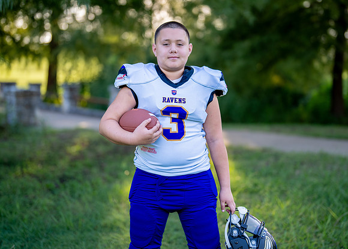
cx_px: 187
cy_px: 108
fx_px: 629
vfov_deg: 22.3
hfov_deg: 30.9
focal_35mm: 64
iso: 125
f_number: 1.2
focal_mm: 50
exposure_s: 1/1250
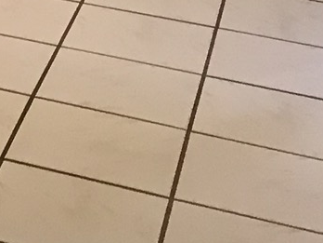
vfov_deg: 8.0
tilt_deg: -5.4
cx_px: -436
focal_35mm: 165
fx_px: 1540
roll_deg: -0.1
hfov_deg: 10.4
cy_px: -439
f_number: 1.8
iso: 40
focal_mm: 3.99
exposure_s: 1/15
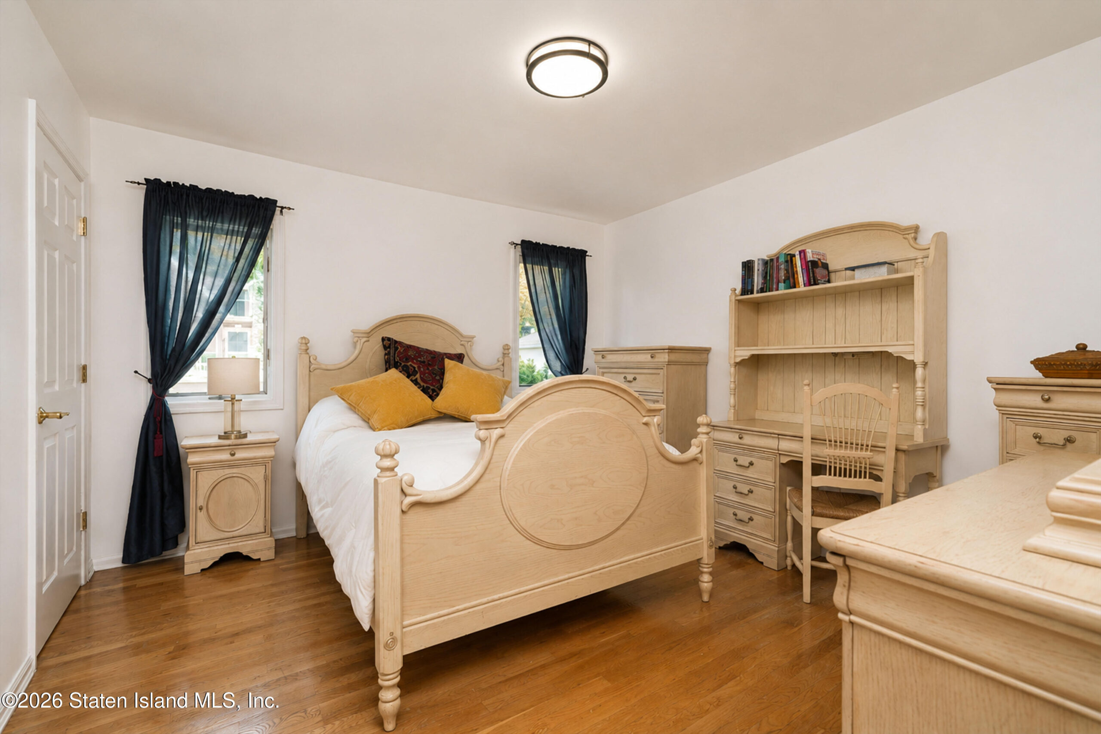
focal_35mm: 16
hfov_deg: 96.7
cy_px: 367
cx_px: 550
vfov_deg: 73.8
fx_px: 489
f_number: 4
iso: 64
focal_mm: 16
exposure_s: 1/30
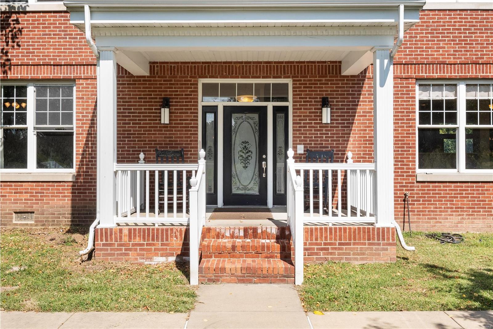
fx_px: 493
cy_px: 164
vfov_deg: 36.9
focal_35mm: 36
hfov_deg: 53.1
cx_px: 246
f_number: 8
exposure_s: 1/500
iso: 400
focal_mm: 18
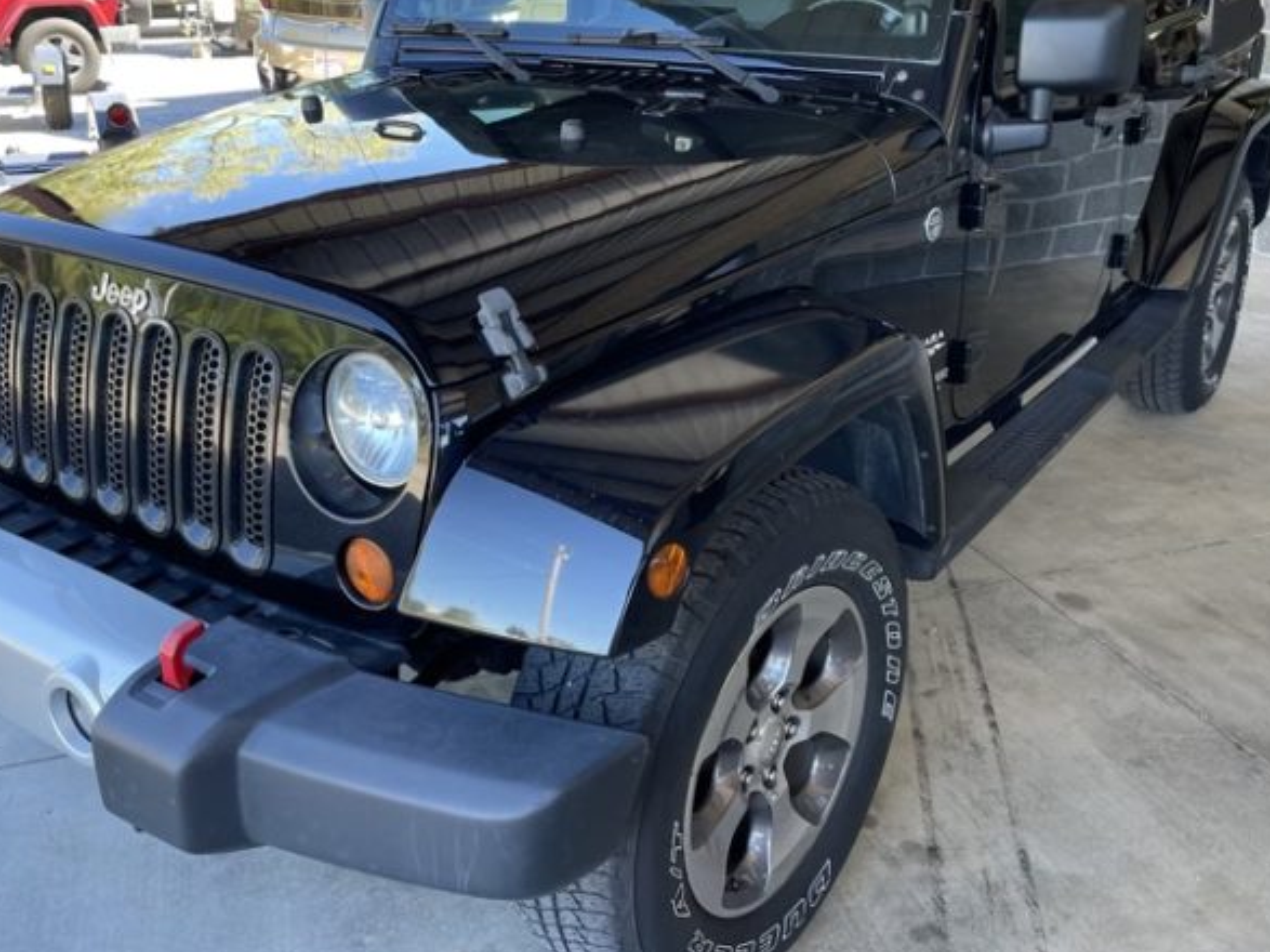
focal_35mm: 34
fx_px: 1247
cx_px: 573
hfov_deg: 53.9
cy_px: 379
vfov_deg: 41.6
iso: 50
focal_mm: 5.1
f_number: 1.6
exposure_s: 1/121
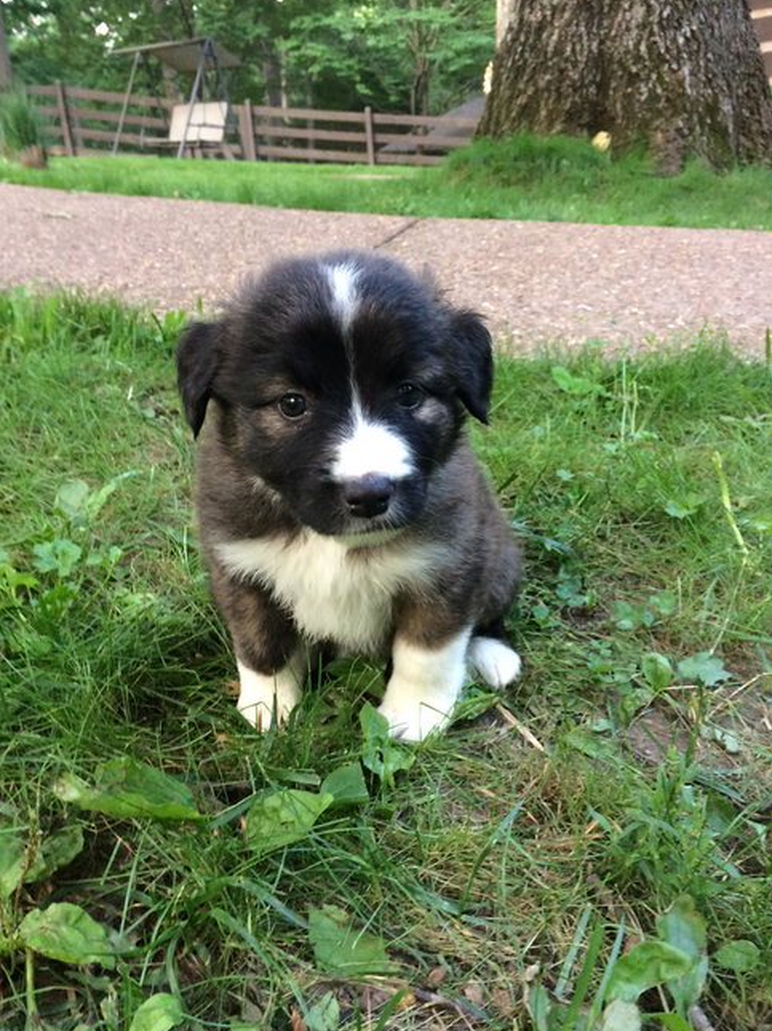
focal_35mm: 30
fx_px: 893
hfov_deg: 46.7
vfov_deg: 60.0
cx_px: 374
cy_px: 525
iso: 100
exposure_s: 1/30
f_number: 2.2
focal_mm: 4.15
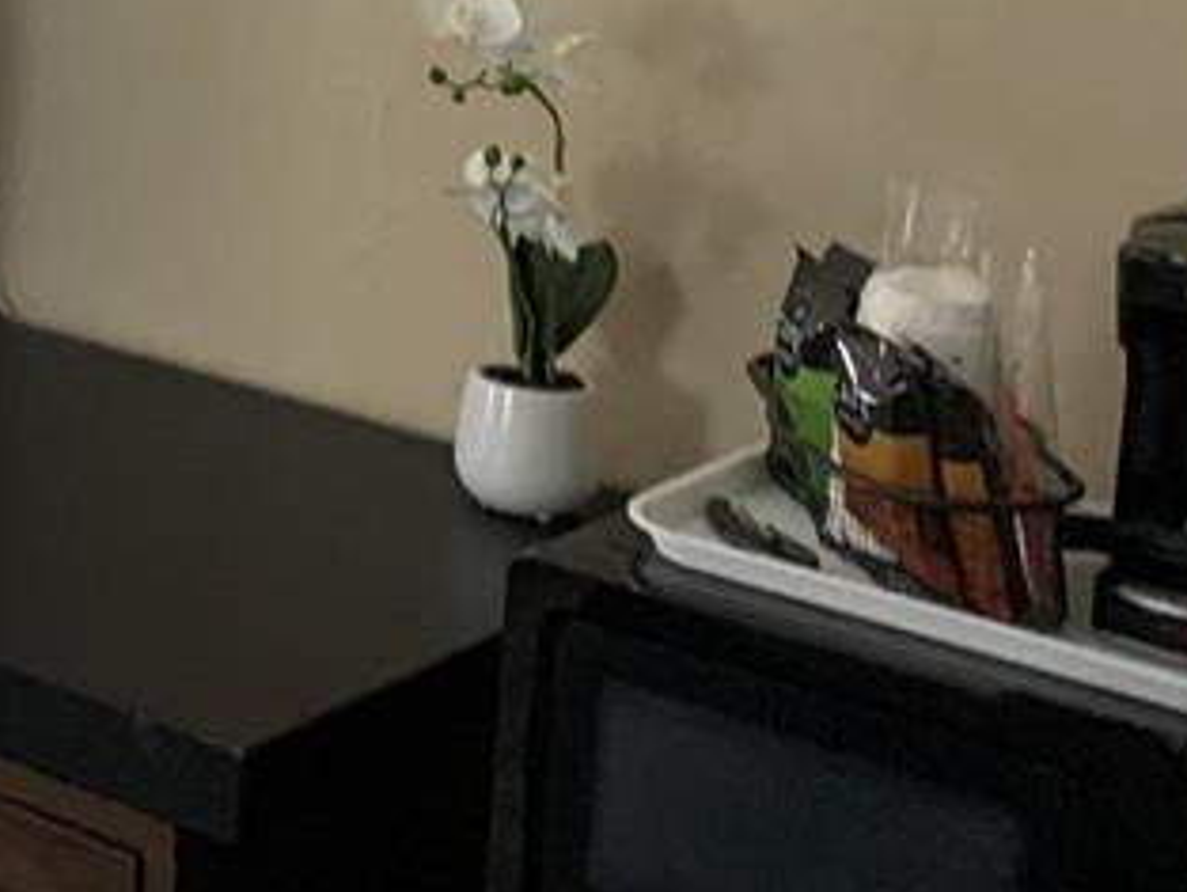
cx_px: -338
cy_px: -285
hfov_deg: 21.0
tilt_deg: -0.5
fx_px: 2916
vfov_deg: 16.4
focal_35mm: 85
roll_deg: -2.5
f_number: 1.8
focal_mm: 4.25
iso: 320
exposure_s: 1/30
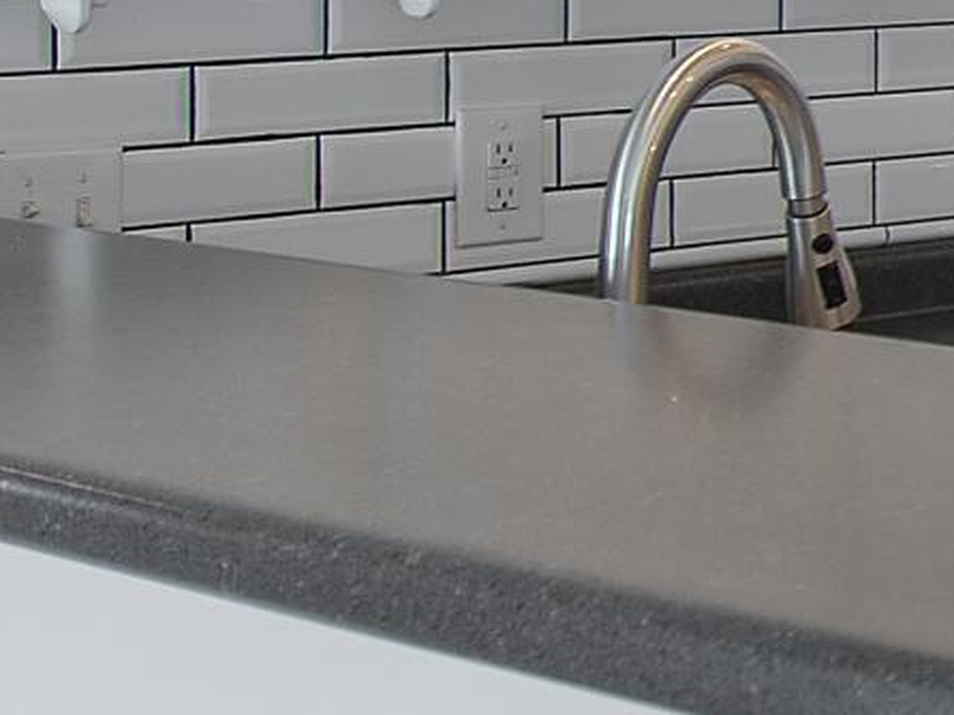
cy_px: -158
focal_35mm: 123
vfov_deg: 11.8
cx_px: 2002
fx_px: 3388
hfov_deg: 13.4
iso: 100
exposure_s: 1/13
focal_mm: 13
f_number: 4.8
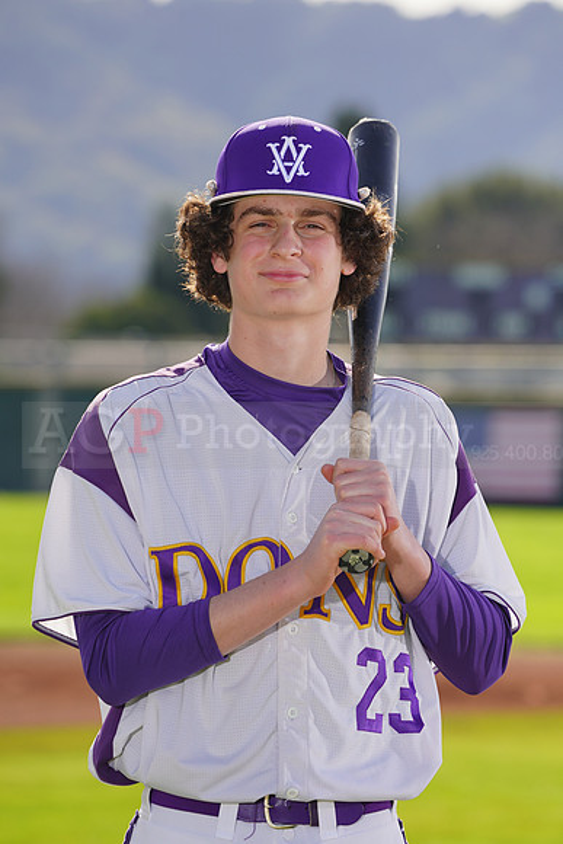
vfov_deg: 7.5
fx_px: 6423
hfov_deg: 5.0
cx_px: 282
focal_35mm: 274
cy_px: 422
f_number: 8
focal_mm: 274
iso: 100
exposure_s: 1/250
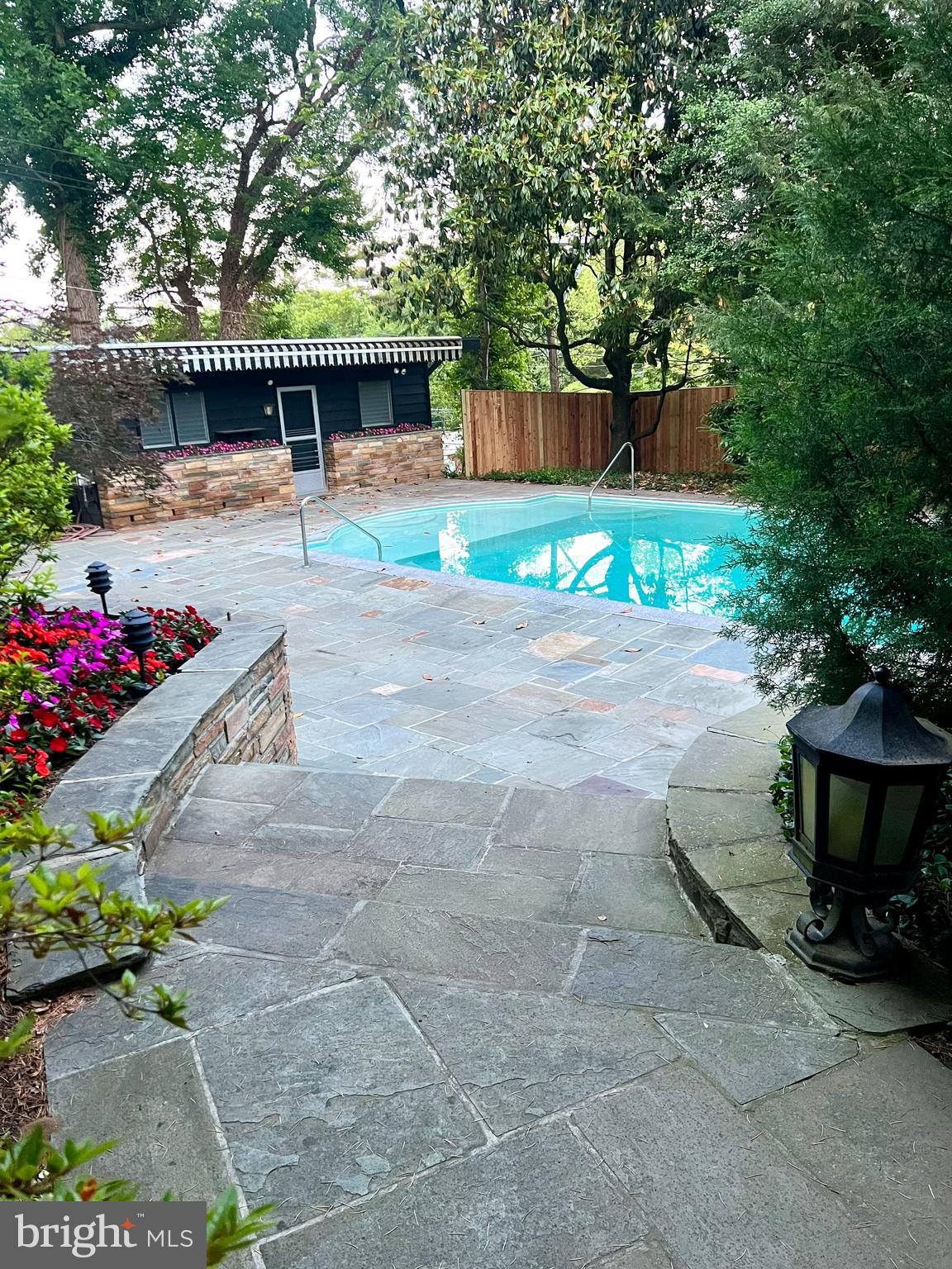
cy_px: 634
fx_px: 953
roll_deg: +2.6
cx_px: 476
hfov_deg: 53.1
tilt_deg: -16.0
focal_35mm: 26
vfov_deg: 67.3
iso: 320
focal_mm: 5.7
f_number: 1.5
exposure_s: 1/60
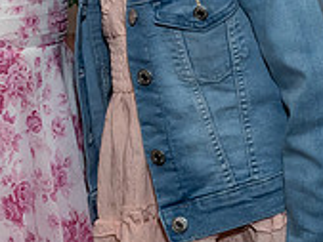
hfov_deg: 11.9
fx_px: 1503
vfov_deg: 9.0
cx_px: -107
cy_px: -111
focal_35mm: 161
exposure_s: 1/250
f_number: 7.1
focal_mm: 26
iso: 640
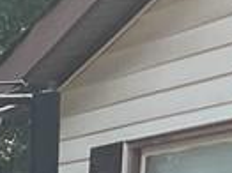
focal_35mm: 227
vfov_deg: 6.1
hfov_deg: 7.7
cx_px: -453
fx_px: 1520
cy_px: 468
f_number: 1.8
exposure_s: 1/1055
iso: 16
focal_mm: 3
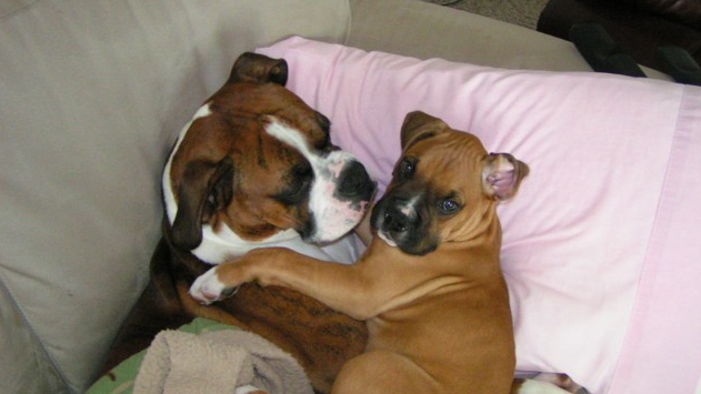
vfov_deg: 28.3
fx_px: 781
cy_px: 201
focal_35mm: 42
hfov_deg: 48.4
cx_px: 349
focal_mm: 5.8
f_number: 2.8
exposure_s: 1/40
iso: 200
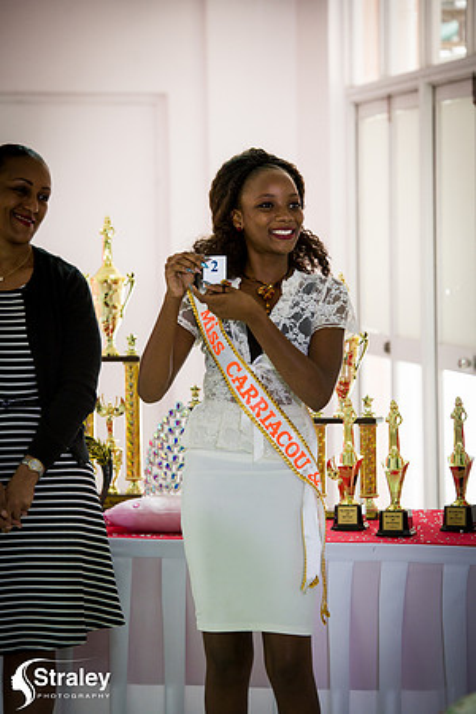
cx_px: 238
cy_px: 357
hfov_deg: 10.2
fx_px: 2677
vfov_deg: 15.2
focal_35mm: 135
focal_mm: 135
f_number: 6.3
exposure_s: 1/100
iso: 4500
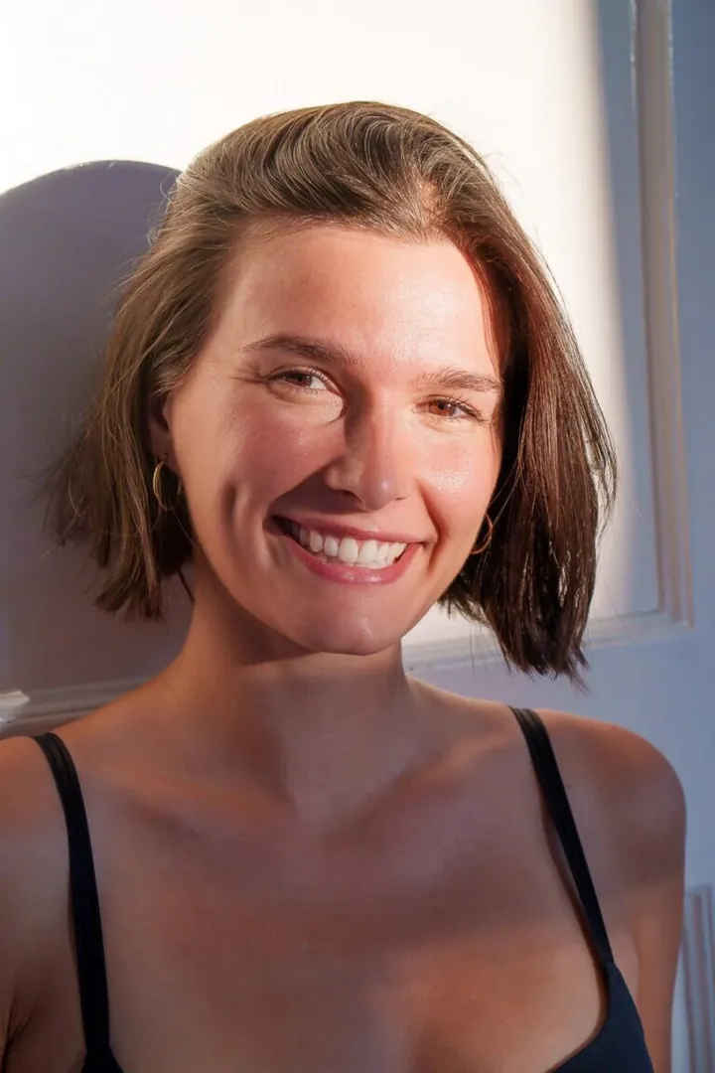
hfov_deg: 16.1
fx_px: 2532
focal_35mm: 85
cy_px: 536
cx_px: 358
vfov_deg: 23.9
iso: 400
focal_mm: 85
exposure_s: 1/160
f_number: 9
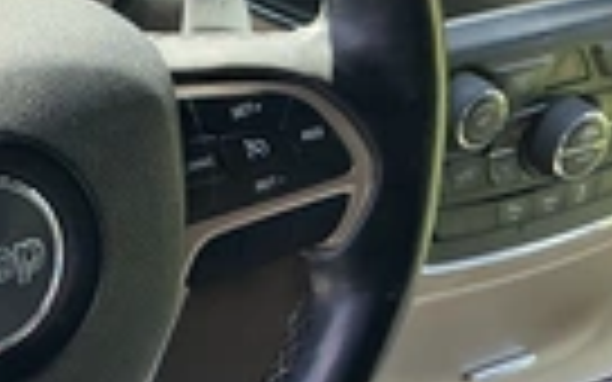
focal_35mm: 87
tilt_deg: -39.4
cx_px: -189
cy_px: 175
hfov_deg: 21.5
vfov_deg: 15.0
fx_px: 1451
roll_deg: -6.9
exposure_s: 1/122
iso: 40
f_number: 1.8
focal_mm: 3
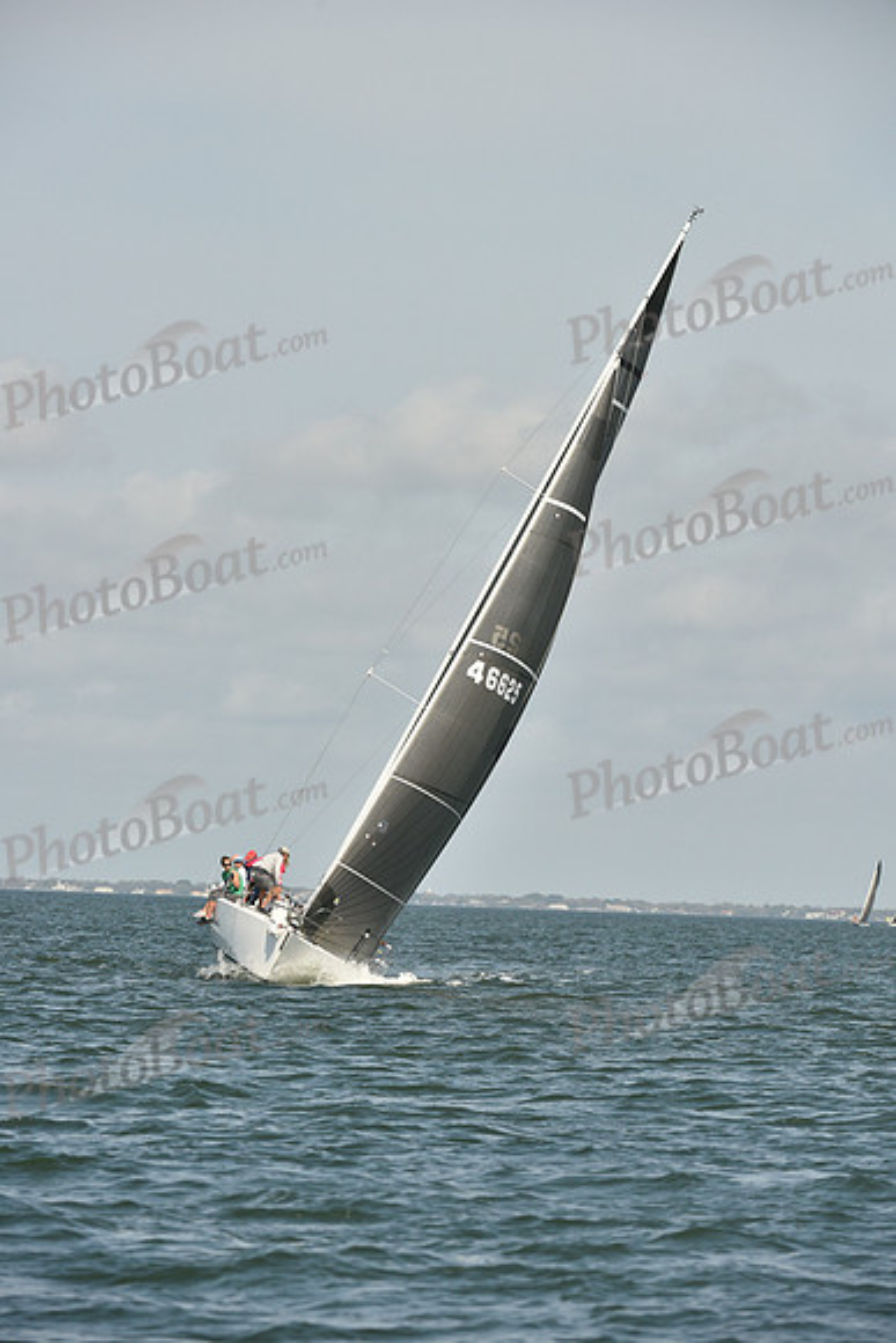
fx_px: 9327
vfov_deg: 8.2
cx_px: 448
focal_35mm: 250
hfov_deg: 5.5
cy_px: 672
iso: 400
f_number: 9
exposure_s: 1/1250
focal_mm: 250
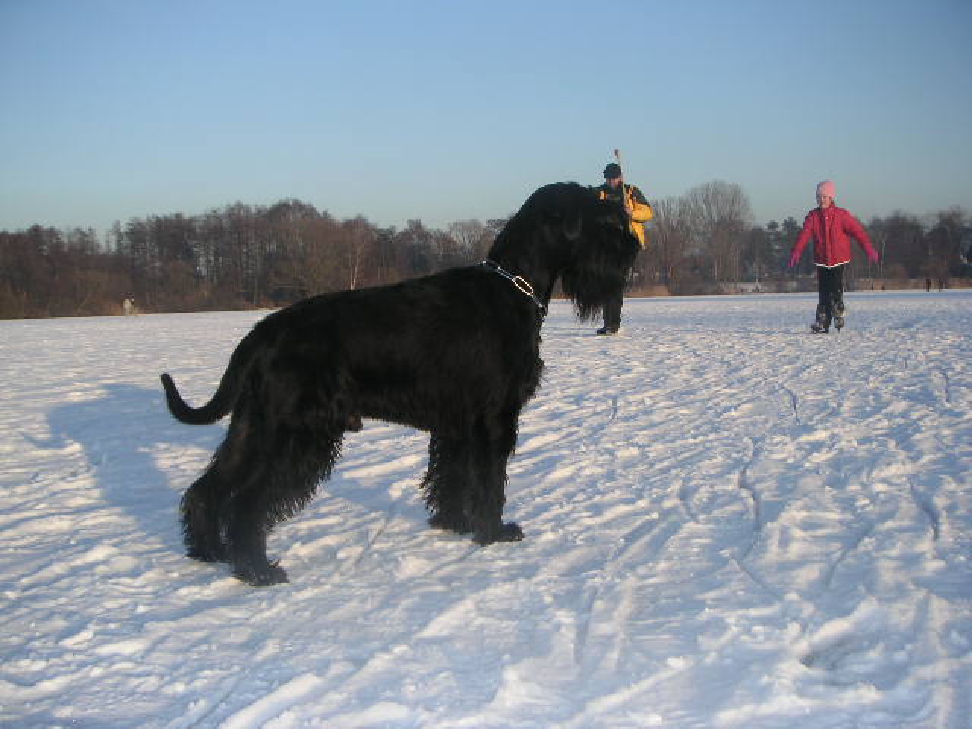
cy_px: 364
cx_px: 486
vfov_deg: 37.7
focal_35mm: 38
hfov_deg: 49.0
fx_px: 1067
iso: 50
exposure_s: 1/500
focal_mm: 6
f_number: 2.8
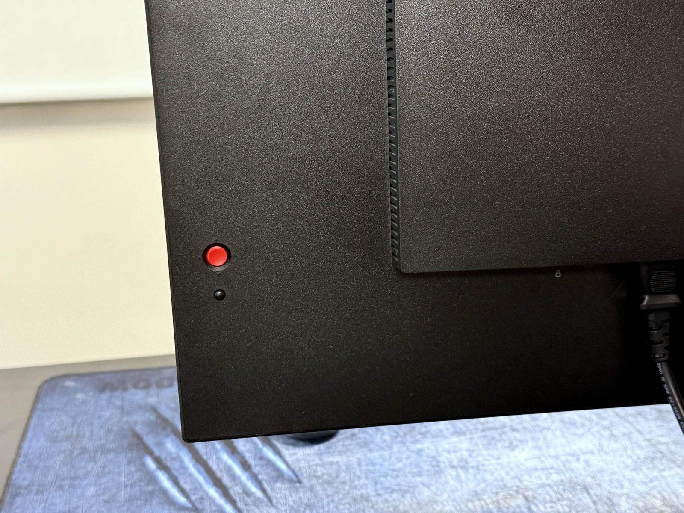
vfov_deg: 30.3
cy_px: 256
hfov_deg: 39.7
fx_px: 948
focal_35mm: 48
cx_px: 342
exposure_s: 1/50
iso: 250
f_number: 1.78
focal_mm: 6.76
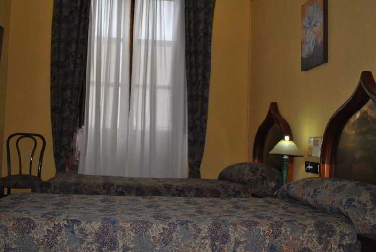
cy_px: 126
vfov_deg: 30.9
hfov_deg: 44.9
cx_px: 188
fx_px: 455
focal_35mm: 44
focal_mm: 29
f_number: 4.5
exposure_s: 1/60
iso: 200
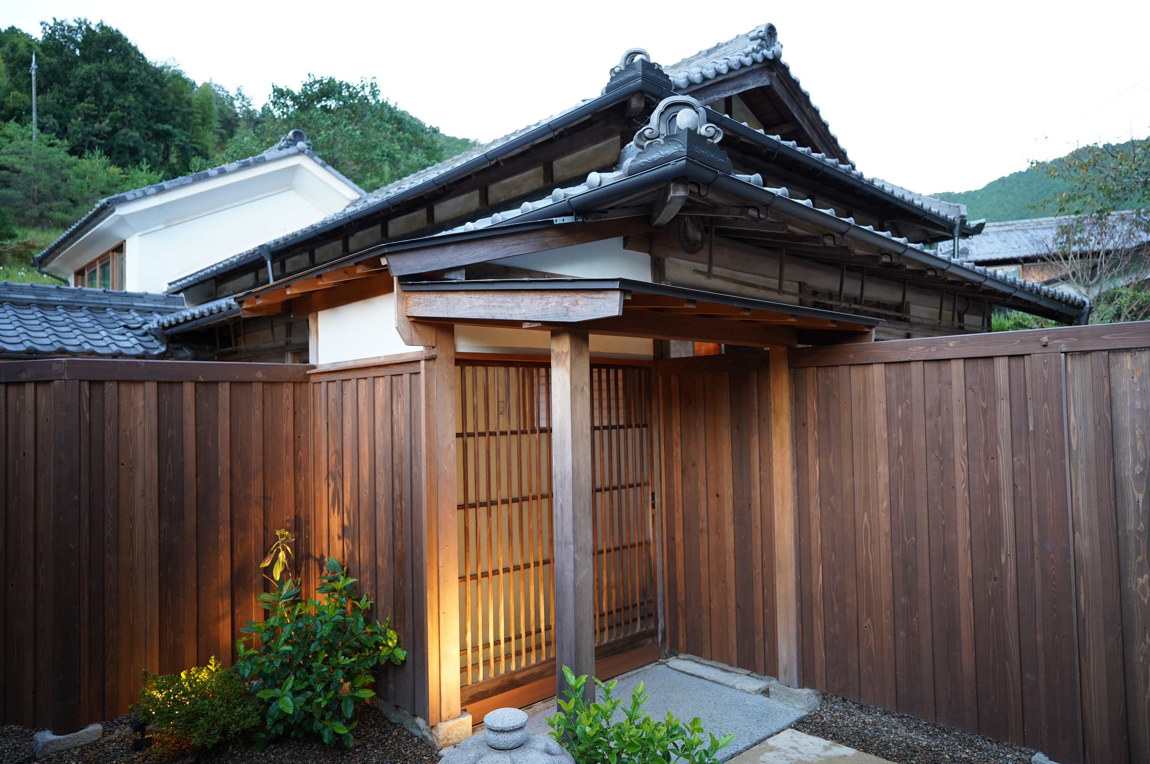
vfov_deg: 53.0
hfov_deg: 73.8
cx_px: 575
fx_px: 766
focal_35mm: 24
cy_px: 382
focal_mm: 24
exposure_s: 1/30
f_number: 2.8
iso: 640
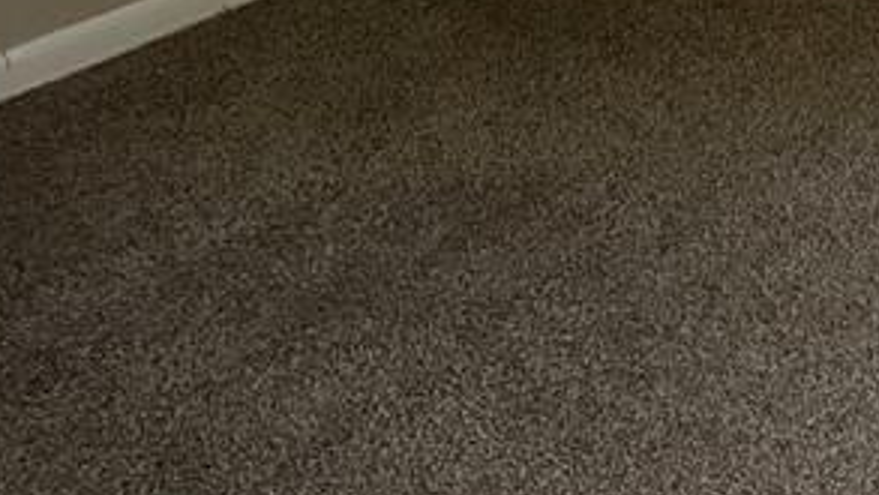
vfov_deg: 11.4
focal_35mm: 99
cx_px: 1062
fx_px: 2308
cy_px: -375
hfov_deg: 20.2
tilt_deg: -11.8
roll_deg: +1.6
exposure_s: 1/60
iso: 500
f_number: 1.5
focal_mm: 5.7
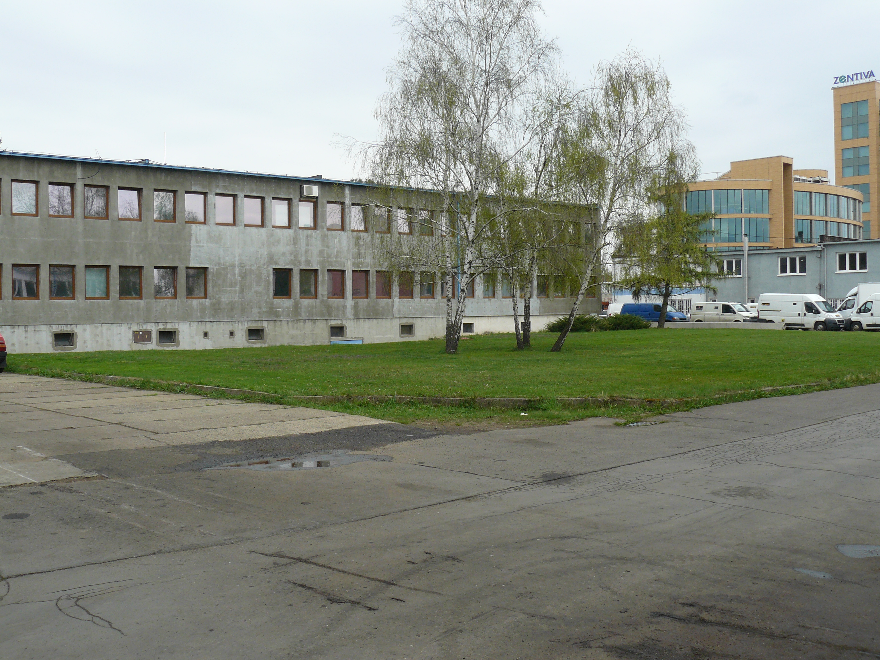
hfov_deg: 51.4
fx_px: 915
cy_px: 330
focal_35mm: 36
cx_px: 440
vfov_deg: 39.7
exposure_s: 1/250
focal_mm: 6
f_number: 5
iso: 100
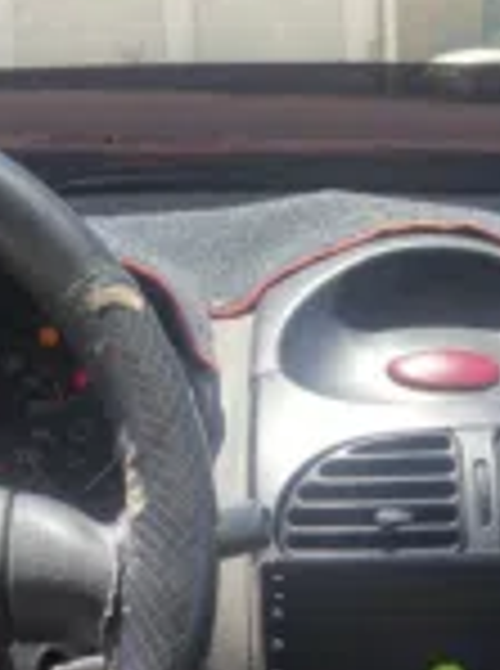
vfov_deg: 25.0
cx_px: 293
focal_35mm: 70
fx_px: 1354
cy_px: 814
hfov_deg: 20.9
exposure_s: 1/330
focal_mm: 4.25
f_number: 1.8
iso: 32
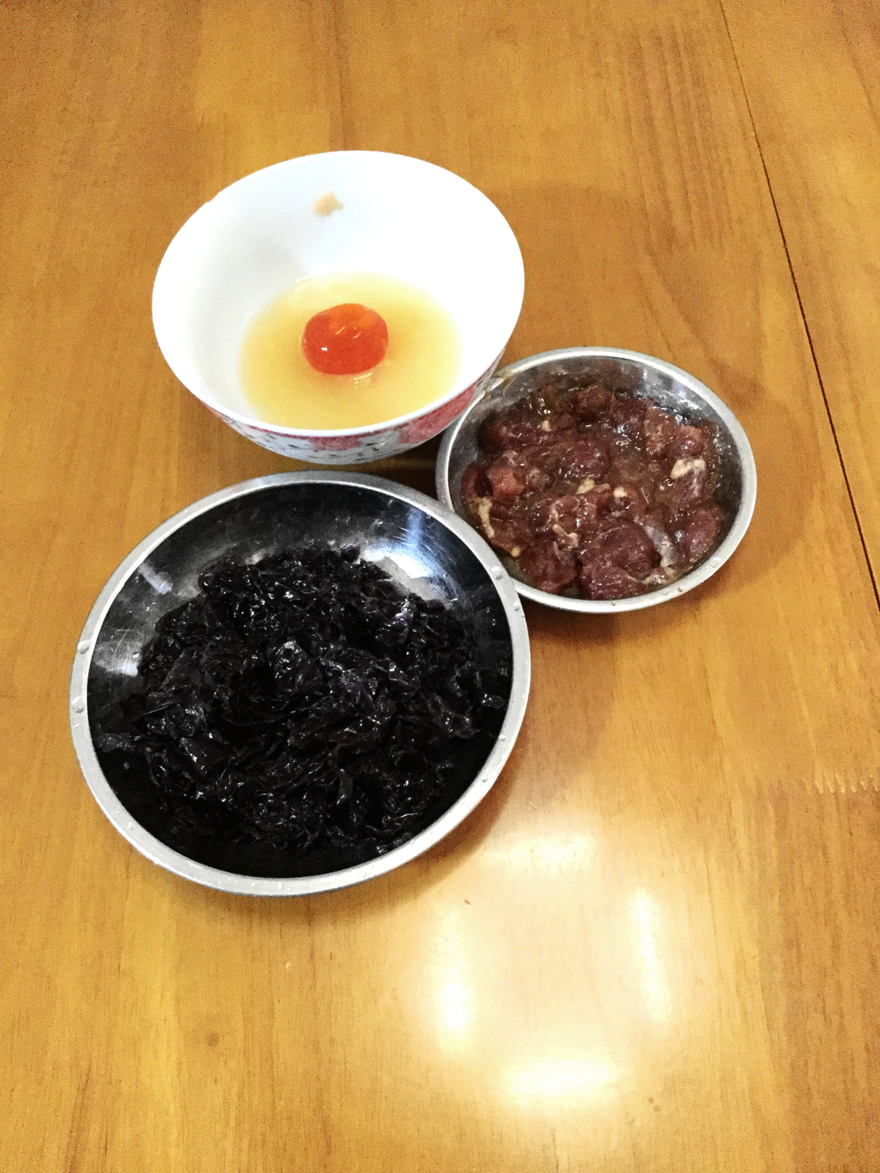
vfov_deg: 58.4
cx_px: 440
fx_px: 1051
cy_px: 586
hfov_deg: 45.4
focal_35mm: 31
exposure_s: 1/17
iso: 320
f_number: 2.4
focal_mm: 3.3
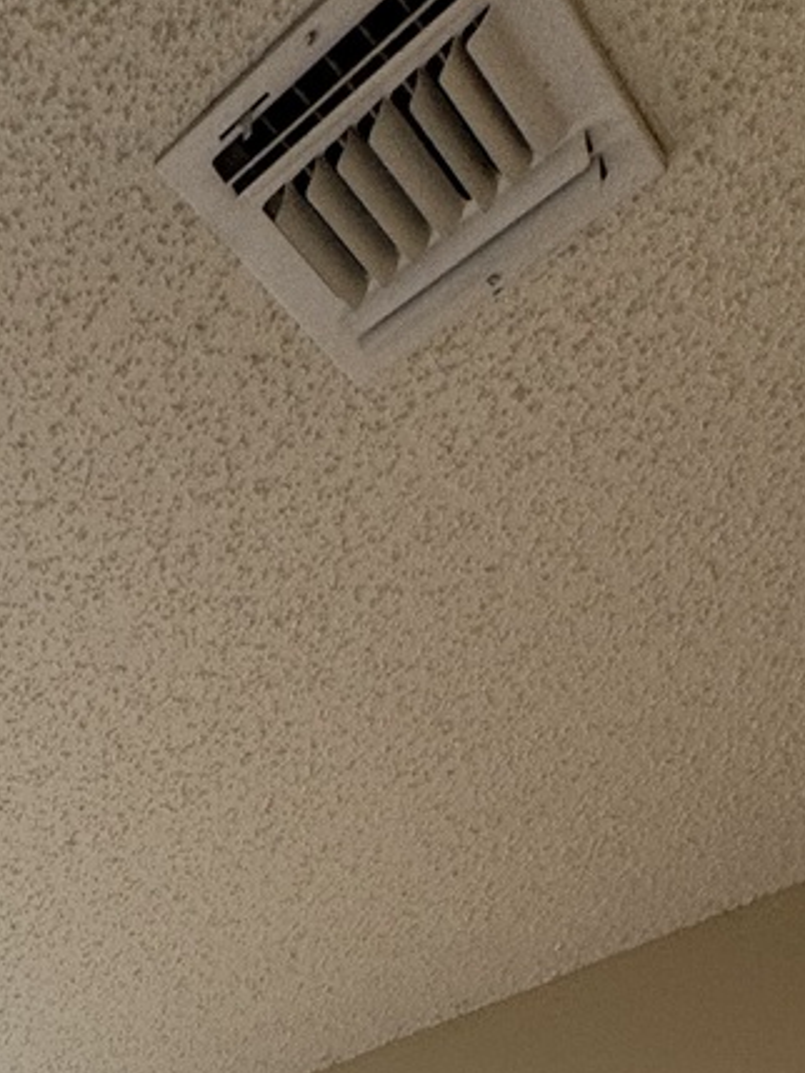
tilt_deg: +0.0
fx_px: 1457
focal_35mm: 47
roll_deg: +0.5
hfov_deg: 25.6
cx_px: -295
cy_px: 1728
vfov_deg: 25.7
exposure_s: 1/99
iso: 125
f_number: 2.2
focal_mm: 2.22
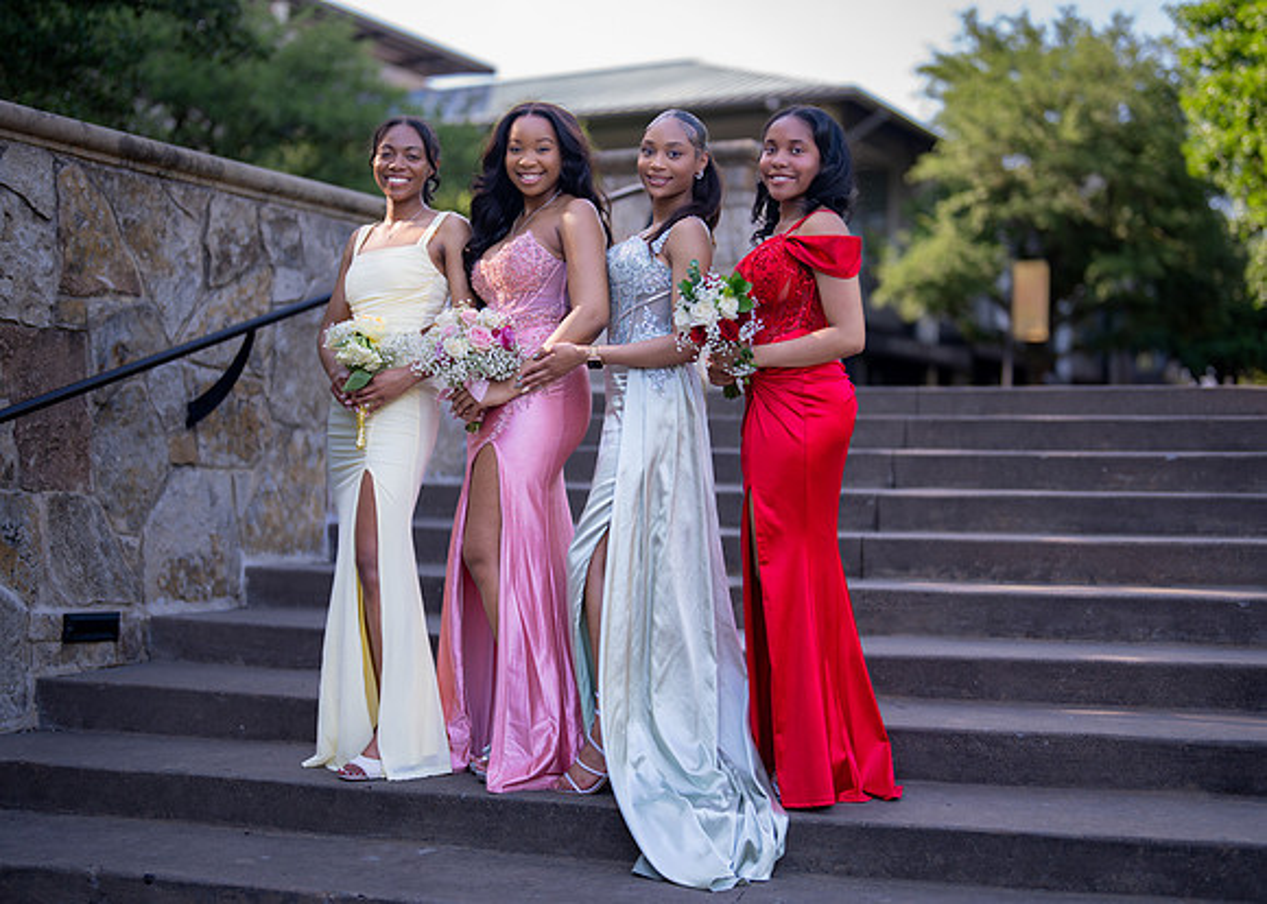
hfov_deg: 37.0
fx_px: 1892
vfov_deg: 26.9
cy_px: 452
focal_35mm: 53
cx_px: 635
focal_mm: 50
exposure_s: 1/1600
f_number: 1.2
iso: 200
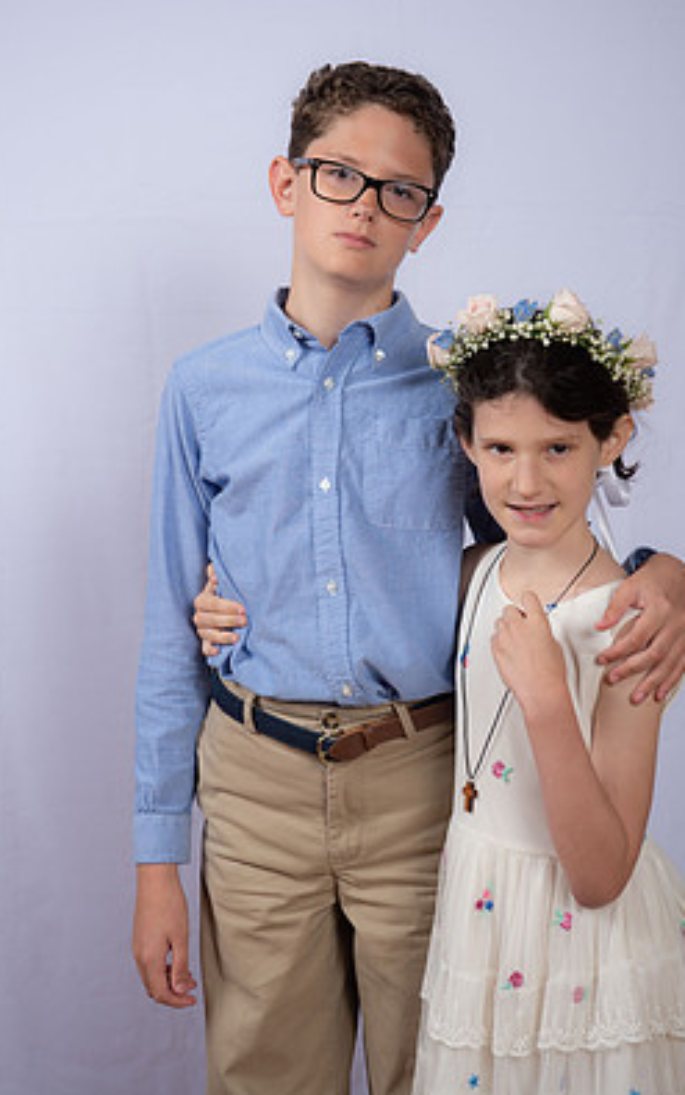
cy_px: 474
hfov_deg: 18.1
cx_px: 398
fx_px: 2150
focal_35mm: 72
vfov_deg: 28.6
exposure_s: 1/160
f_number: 8
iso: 250
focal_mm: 62
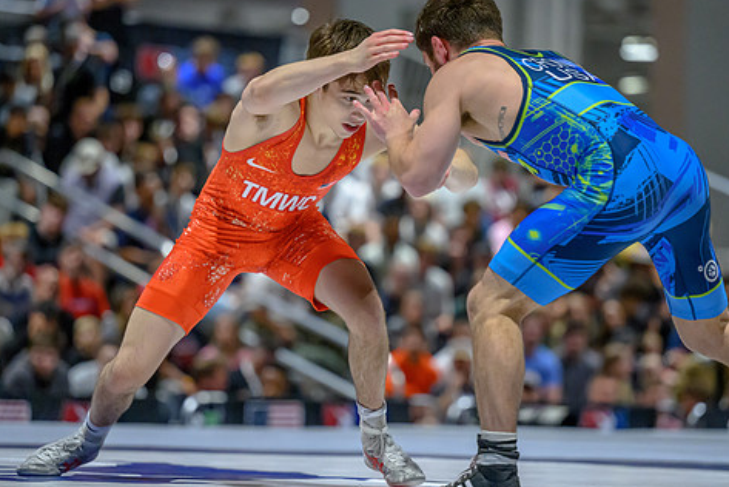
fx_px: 3992
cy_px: 251
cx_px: 374
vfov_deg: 7.0
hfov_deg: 10.4
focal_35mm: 197
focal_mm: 145
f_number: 2.8
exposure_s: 1/640
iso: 7200
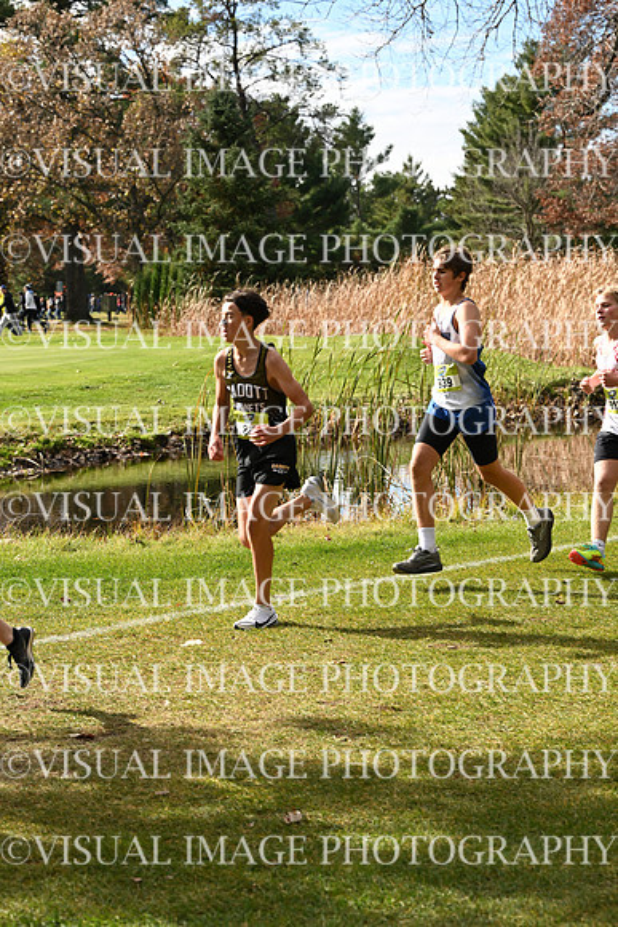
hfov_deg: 16.5
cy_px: 464
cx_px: 309
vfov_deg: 24.5
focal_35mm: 83
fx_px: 2136
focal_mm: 83
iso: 125
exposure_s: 1/400
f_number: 5.6
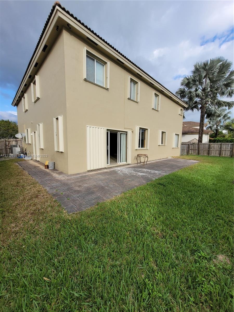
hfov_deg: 89.9
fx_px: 117
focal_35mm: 13
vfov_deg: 106.2
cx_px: 117
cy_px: 156
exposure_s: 1/934
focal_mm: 1.74
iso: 40
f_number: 2.2
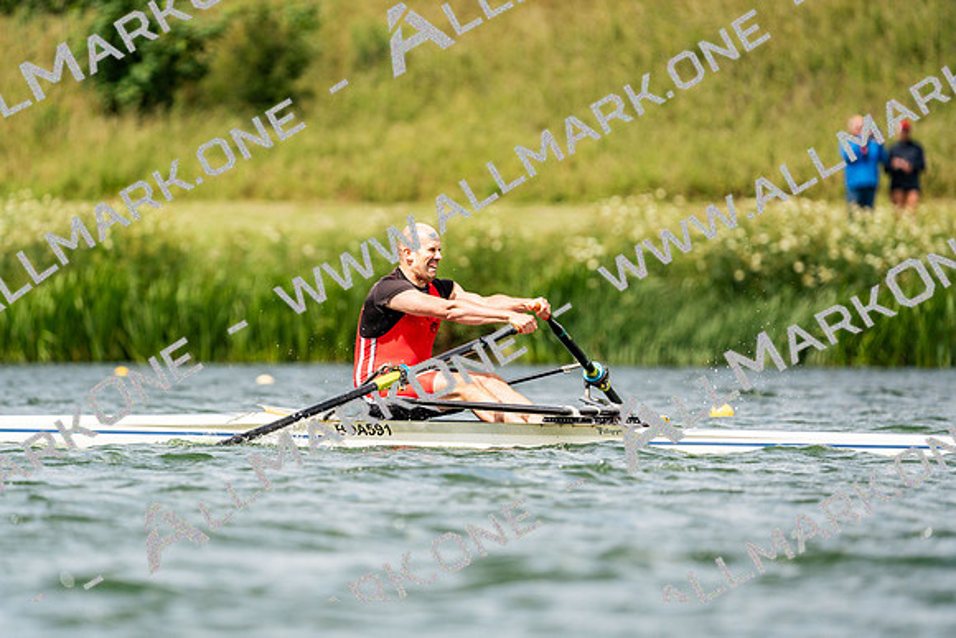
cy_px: 319
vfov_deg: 2.8
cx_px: 478
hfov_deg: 4.2
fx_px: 12988
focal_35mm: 489
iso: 320
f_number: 6.3
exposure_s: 1/2000
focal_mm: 489
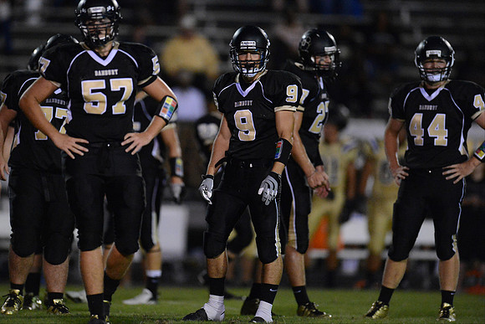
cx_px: 242
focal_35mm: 400
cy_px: 162
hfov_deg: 5.2
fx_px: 5390
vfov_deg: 3.4
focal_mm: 400
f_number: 2.8
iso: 12800
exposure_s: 1/800
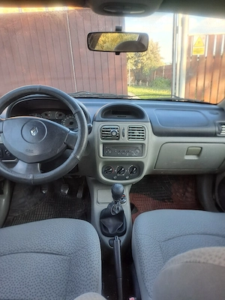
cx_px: 112
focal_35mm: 25
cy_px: 150
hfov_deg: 54.9
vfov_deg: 69.4
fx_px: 217
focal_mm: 4.65
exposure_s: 1/100
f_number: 1.8
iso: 64
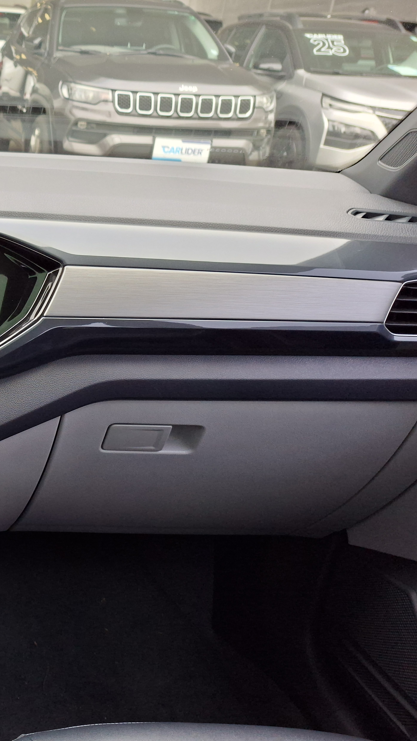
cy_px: 402
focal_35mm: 41
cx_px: -164
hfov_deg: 24.3
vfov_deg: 49.3
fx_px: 806
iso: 80
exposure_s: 1/120
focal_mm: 5.54
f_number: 1.8
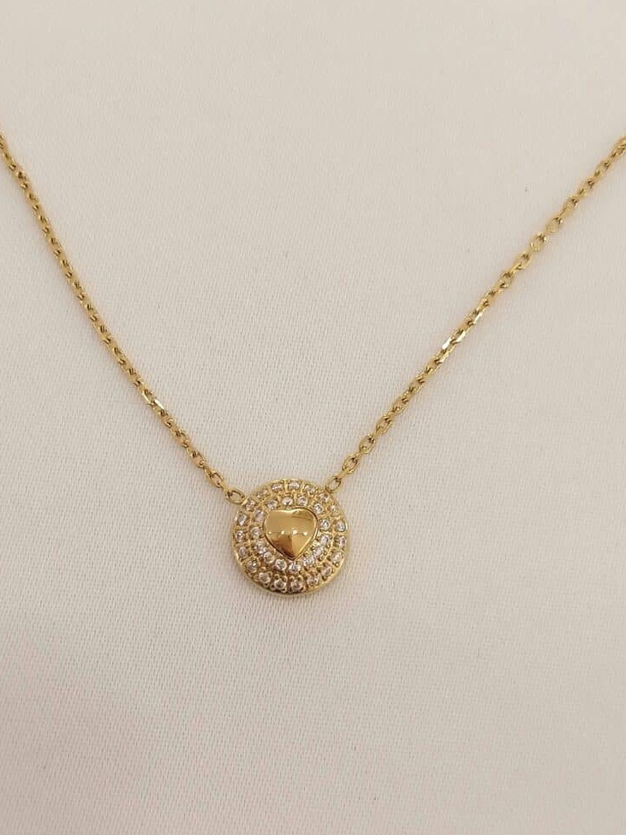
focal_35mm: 63
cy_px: 409
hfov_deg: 23.3
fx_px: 1519
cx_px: 306
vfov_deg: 30.7
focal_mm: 4.75
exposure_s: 1/50
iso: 100
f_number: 1.8
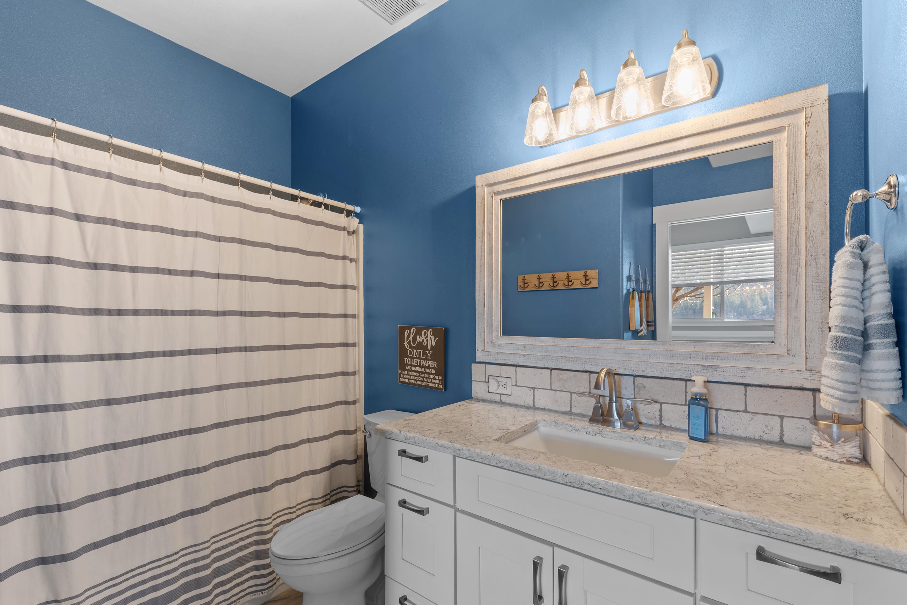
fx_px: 403
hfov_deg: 96.7
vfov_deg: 73.6
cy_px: 329
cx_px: 452
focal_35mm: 16
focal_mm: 14
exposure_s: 4
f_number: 8
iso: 100
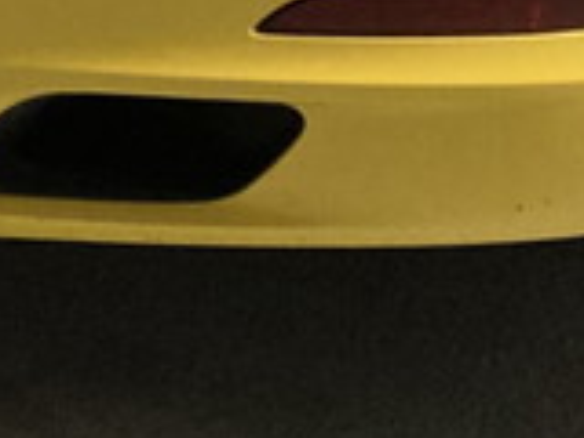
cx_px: -336
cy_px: -361
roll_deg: +0.8
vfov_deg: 10.4
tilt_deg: -8.0
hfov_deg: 13.7
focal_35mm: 134
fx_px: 2261
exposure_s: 1/33
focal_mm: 3.99
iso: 320
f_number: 1.8
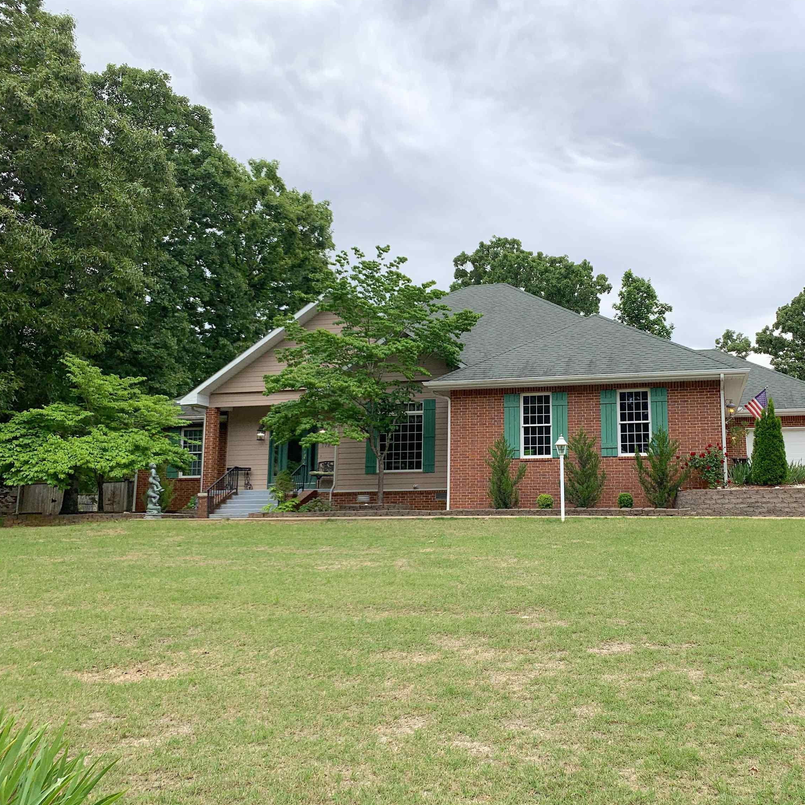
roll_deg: -0.8
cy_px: 403
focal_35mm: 31
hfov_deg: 51.8
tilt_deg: +9.8
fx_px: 816
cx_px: 522
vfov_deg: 52.5
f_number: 1.8
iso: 25
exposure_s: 1/1176
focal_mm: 4.25
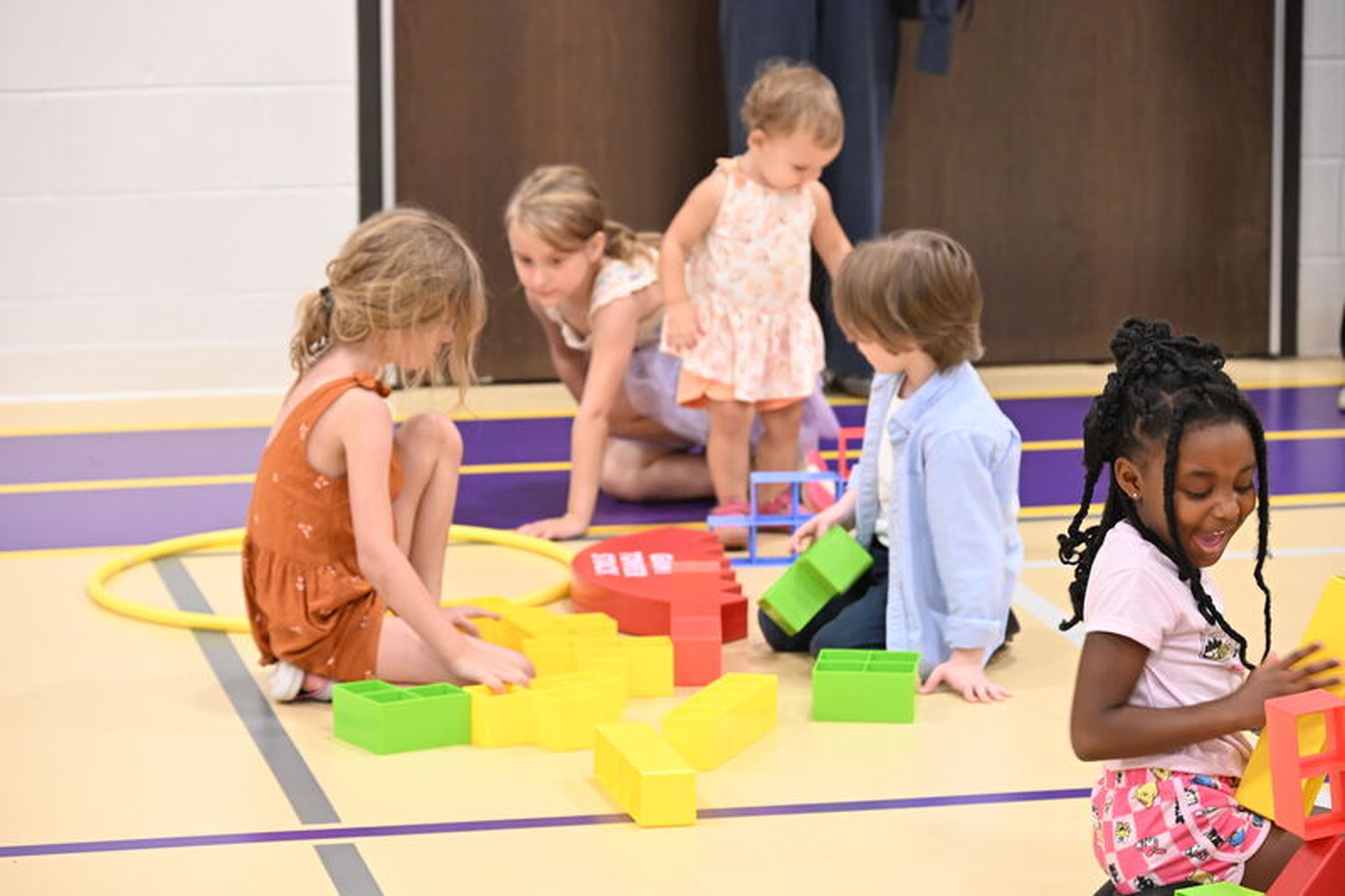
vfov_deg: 11.0
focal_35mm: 125
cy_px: 448
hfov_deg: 16.4
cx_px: 672
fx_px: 4669
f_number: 6.3
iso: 3600
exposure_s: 1/60
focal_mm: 125
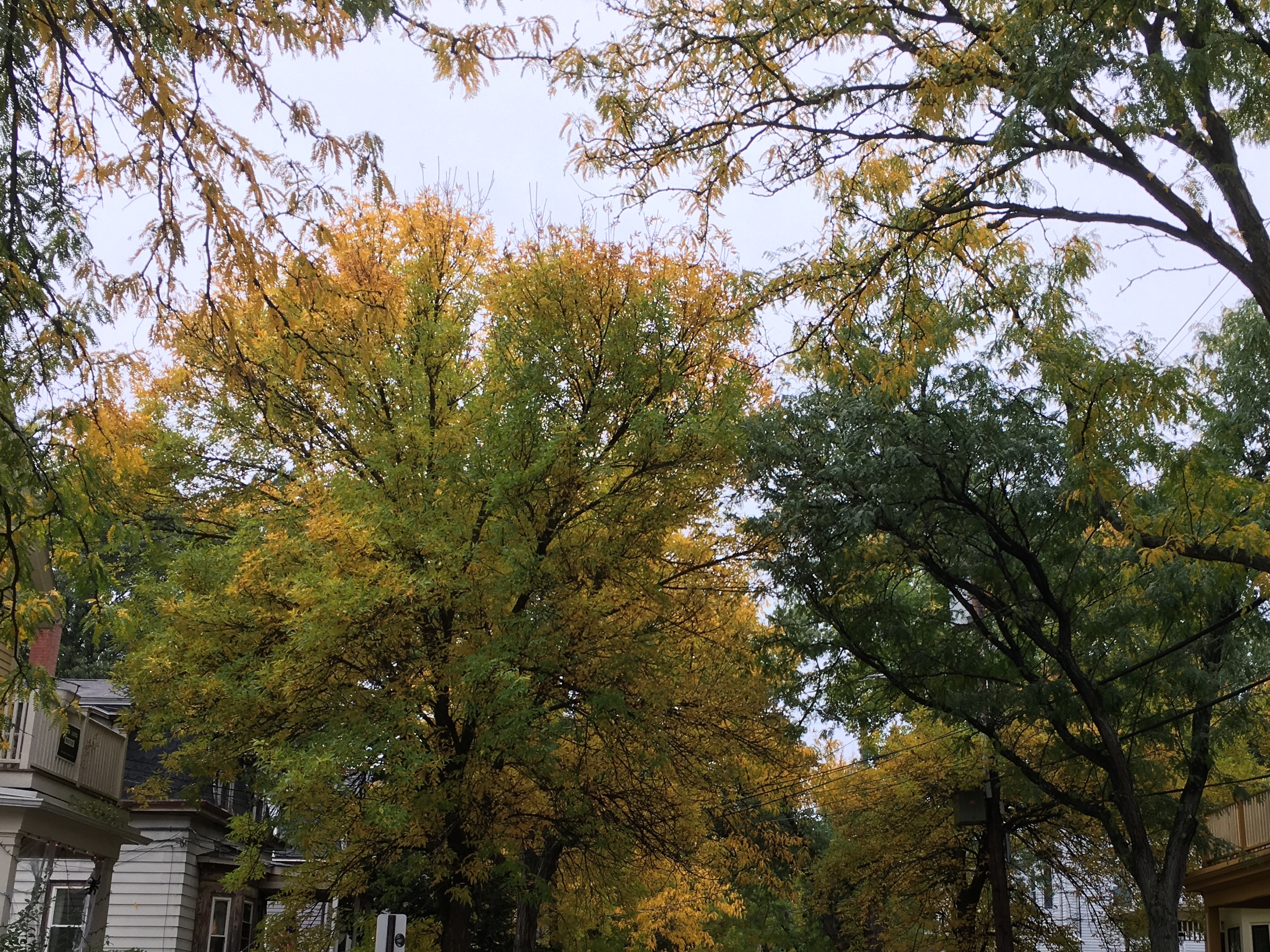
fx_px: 1504
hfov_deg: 45.5
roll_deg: -2.1
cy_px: 653
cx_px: 764
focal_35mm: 41
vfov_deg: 34.7
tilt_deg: +15.8
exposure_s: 1/145
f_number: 2.2
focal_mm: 4.15
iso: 25
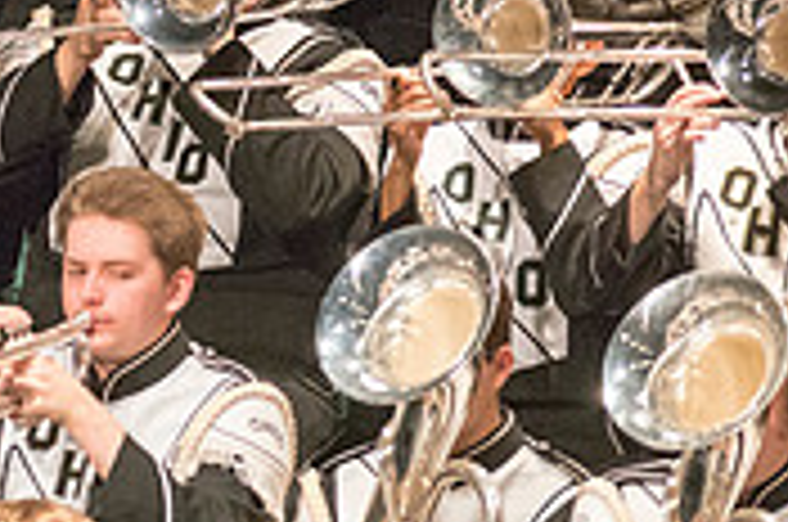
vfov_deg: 1.4
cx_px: -459
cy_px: -83
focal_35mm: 997
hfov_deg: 2.1
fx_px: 21783
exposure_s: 1/500
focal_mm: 300
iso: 4000
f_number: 2.8
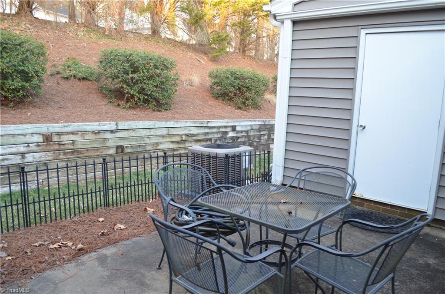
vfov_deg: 47.7
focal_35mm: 27
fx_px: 333
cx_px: 222
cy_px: 147
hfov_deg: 67.5
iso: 800
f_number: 4
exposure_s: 1/60
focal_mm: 18
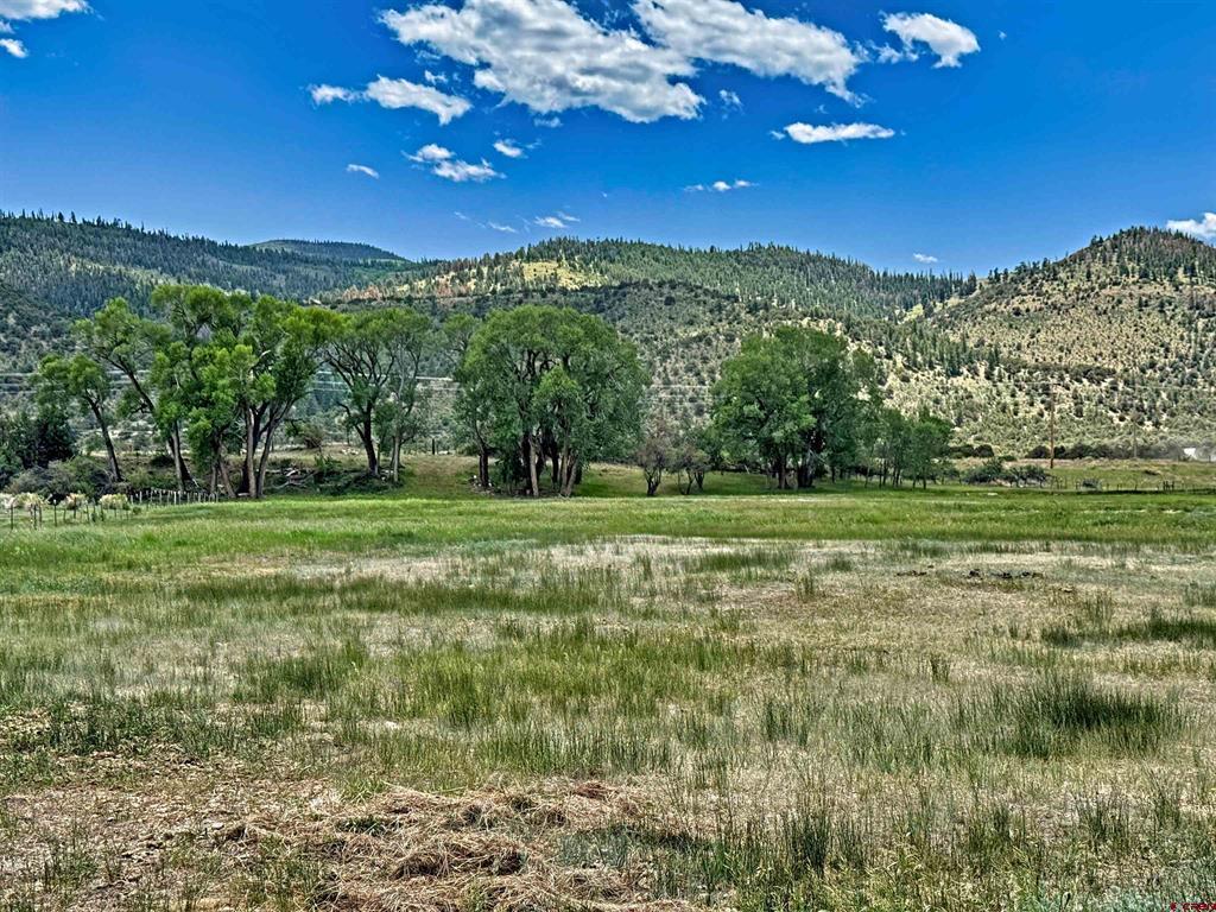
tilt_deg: +0.4
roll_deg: -0.2
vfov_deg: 30.3
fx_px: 1686
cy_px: 456
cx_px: 608
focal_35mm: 48
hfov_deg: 39.7
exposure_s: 1/3257
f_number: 1.78
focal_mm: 6.76
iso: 64
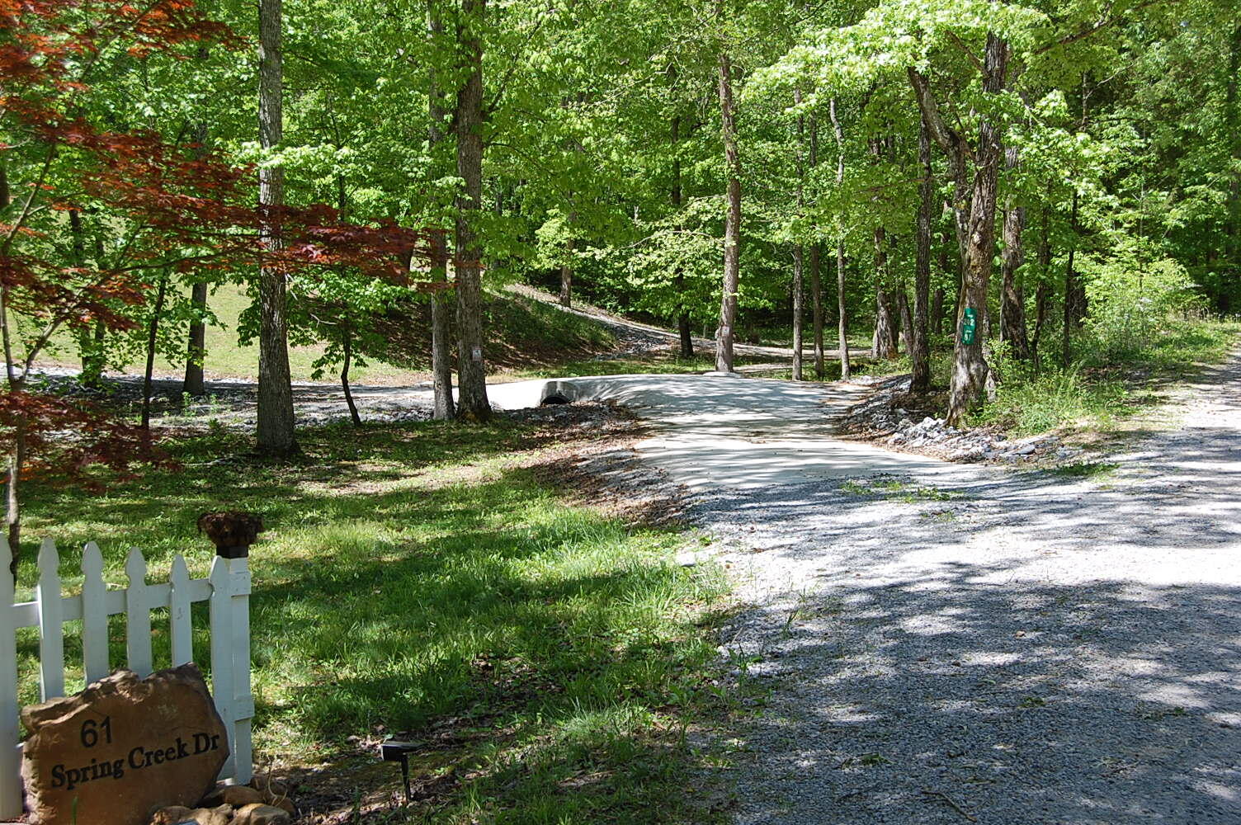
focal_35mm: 48
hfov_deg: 41.1
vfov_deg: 28.0
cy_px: 412
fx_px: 1653
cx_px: 620
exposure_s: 1/200
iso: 200
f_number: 7.1
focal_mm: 32
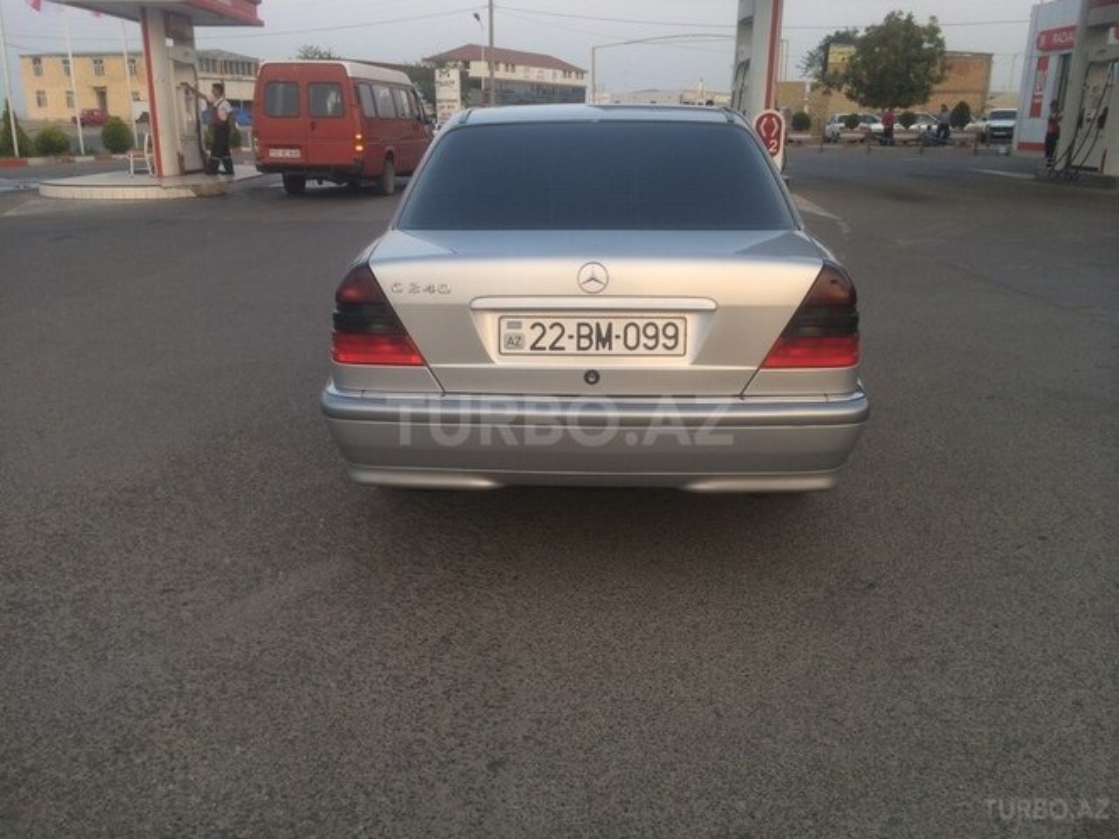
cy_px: 420
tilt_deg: -17.0
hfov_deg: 61.7
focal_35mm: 29
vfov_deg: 48.2
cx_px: 560
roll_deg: -2.8
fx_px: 937
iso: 40
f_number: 2.2
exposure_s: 1/100
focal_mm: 4.15
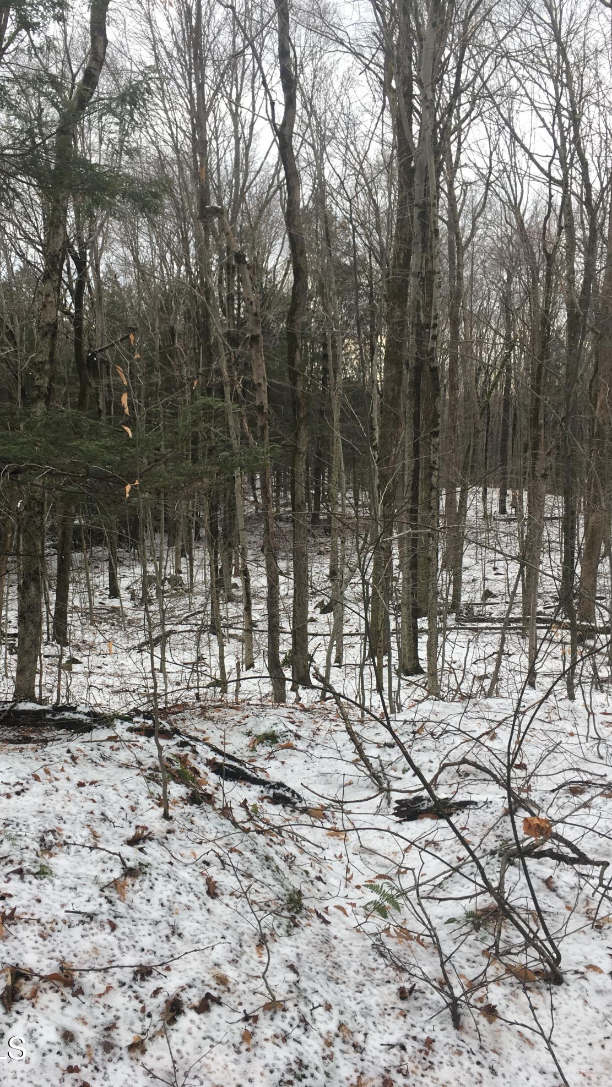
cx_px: 245
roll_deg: +0.1
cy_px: 547
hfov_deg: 36.5
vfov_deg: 61.0
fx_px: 923
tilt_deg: -9.1
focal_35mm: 32
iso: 25
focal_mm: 4.15
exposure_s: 1/120
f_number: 2.2
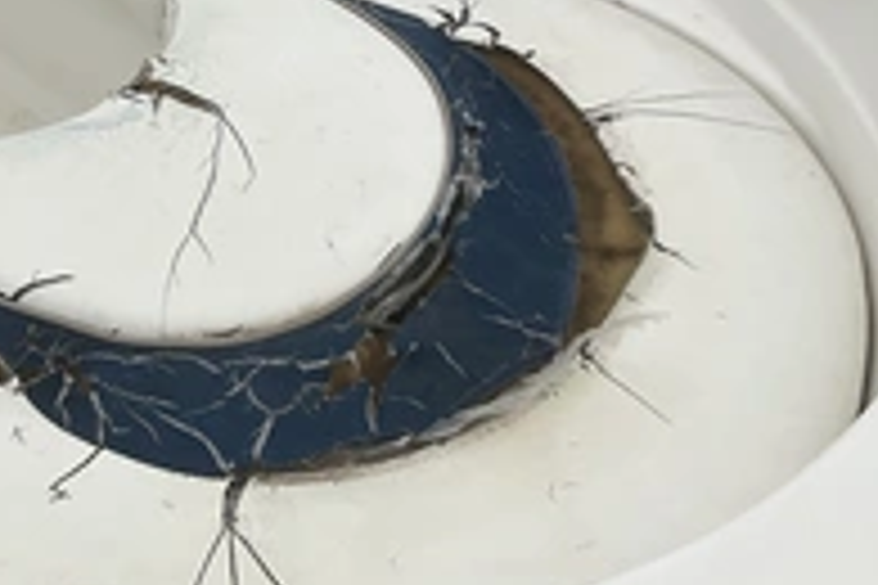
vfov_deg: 20.8
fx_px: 1512
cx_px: 207
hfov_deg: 31.7
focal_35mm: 62
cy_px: -63
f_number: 1.8
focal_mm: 3
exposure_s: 1/3125
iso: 25
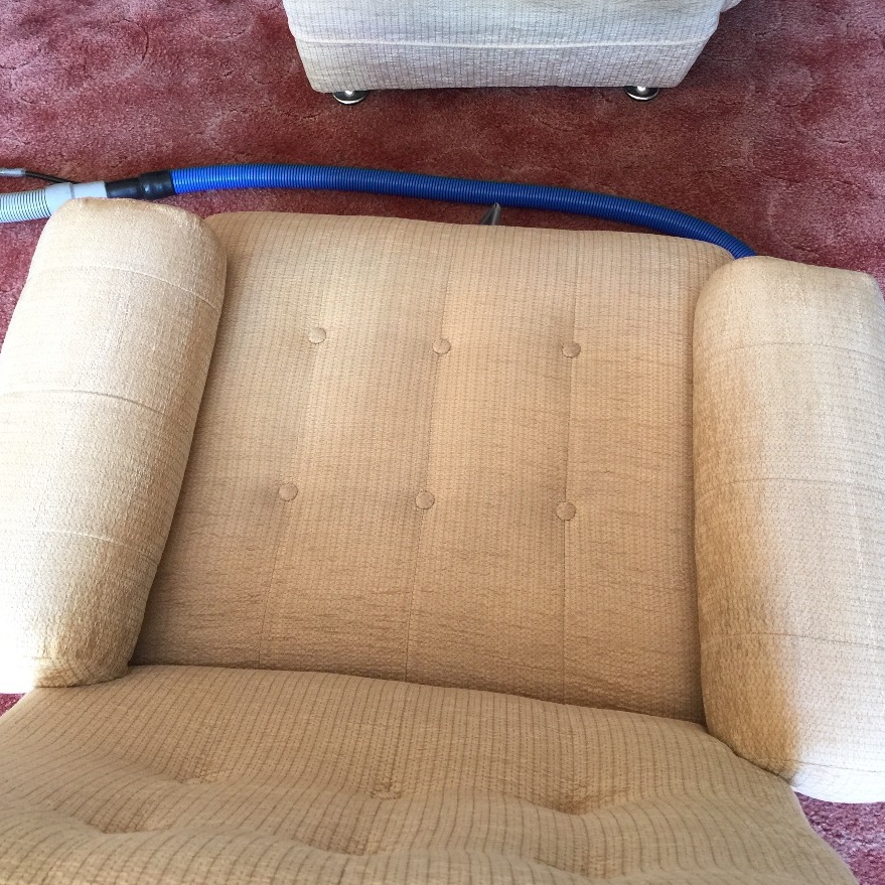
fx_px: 1012
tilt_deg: -59.3
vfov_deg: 47.0
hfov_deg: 47.2
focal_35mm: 35
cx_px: 450
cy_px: 366
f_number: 2.2
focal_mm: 4.15
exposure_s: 1/15
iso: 32
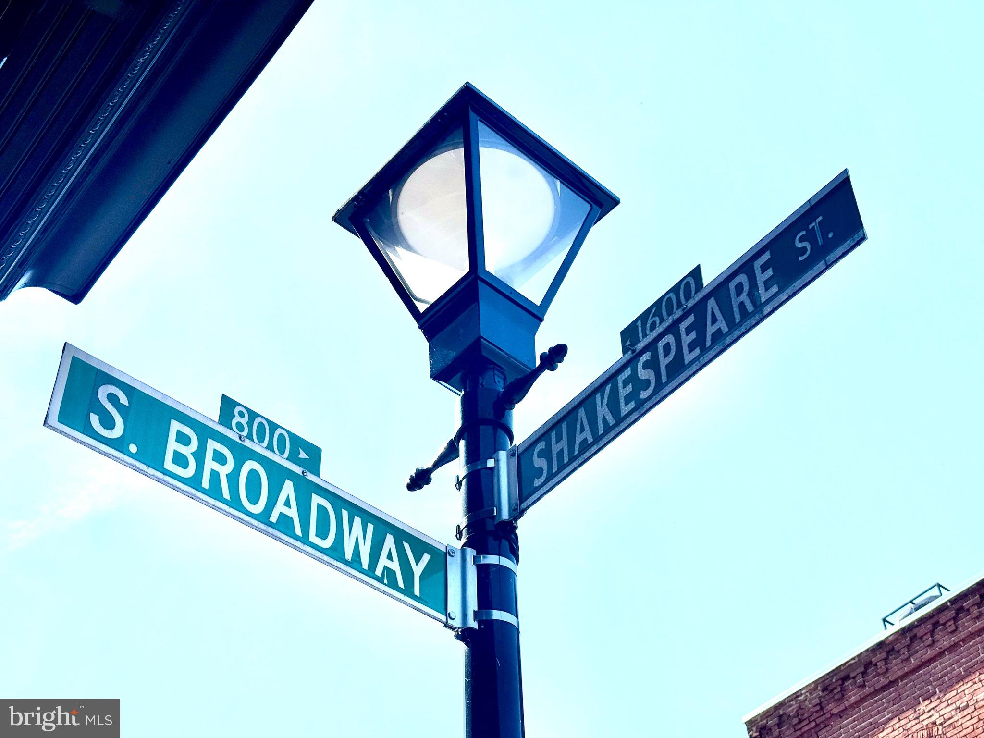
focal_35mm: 48
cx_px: 492
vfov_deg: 30.3
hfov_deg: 39.7
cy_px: 369
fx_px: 1364
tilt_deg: +46.3
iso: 80
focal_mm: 6.76
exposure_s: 1/6024
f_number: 1.78
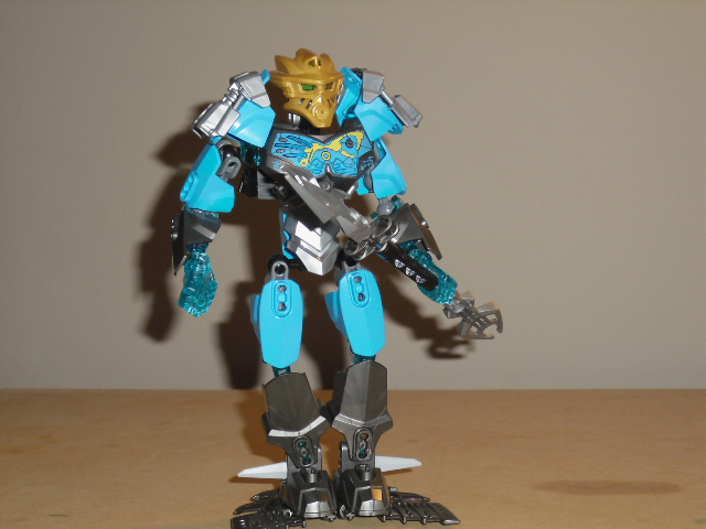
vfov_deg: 23.3
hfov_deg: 30.7
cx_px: 353
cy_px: 264
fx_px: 1285
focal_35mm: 63
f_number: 4.2
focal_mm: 11.2
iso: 200
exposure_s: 1/60
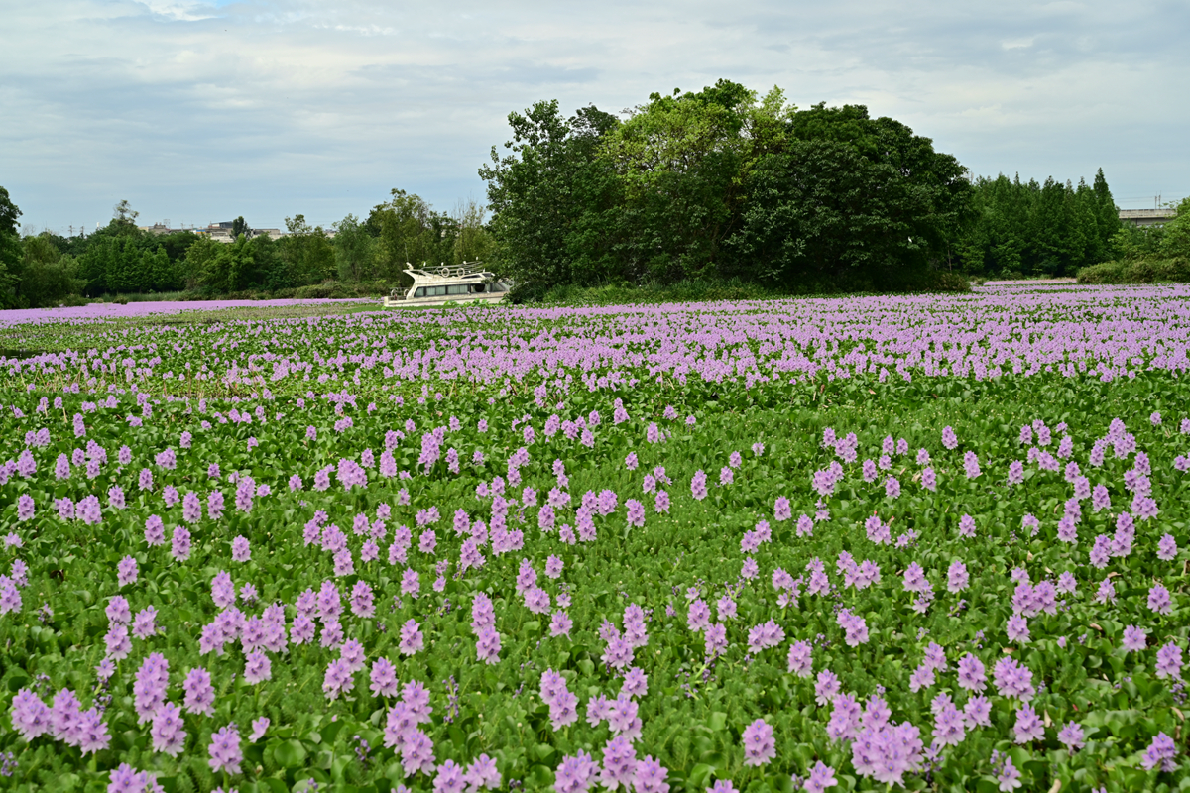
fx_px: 1752
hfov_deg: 37.5
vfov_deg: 25.5
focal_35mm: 53
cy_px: 396
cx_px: 595
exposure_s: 1/250
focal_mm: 53
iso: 250
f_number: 8
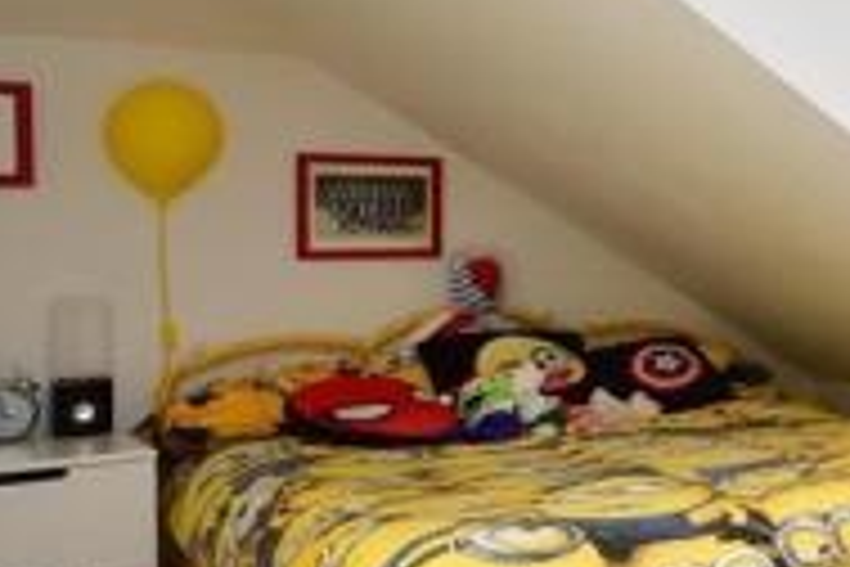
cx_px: 1394
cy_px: 209
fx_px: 1228
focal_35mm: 52
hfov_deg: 24.7
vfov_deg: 25.9
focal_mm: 10
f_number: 8
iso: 200
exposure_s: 1/250
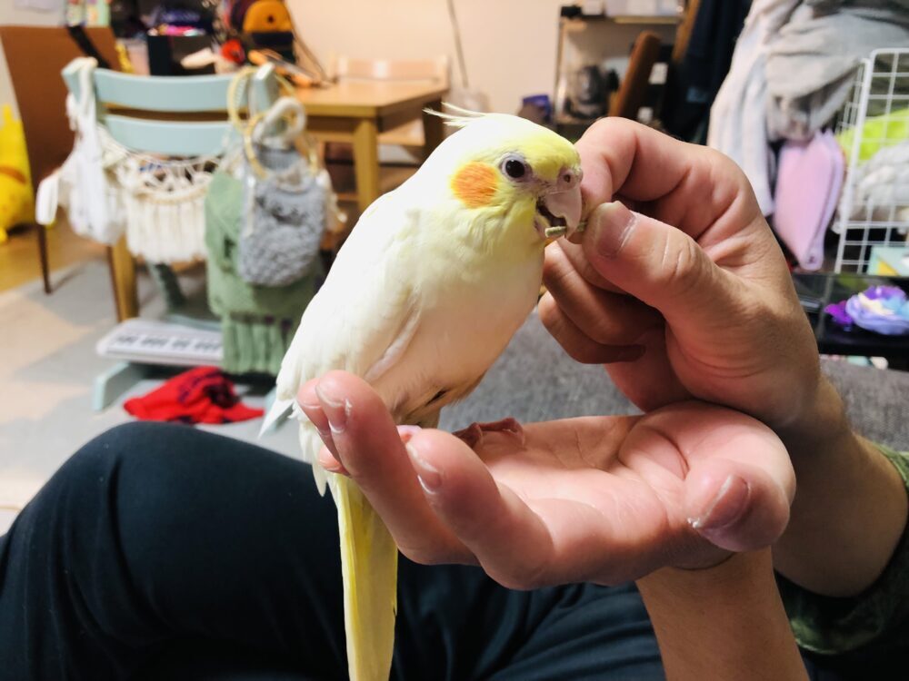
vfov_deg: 49.7
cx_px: 454
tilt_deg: -20.8
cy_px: 340
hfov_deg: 63.4
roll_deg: -0.1
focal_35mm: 28
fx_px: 735
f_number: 1.8
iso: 160
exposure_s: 1/50
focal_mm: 3.99
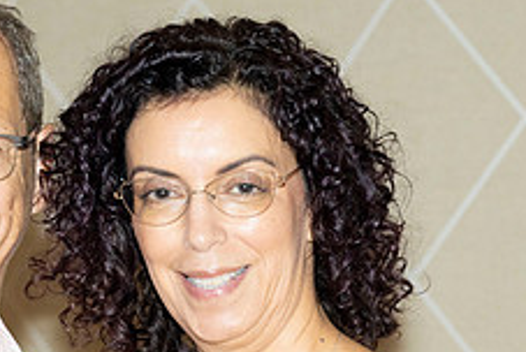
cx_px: 134
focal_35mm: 246
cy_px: 365
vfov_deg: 5.6
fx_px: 3599
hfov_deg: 8.3
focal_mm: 95
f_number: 5.6
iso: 800
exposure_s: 1/160
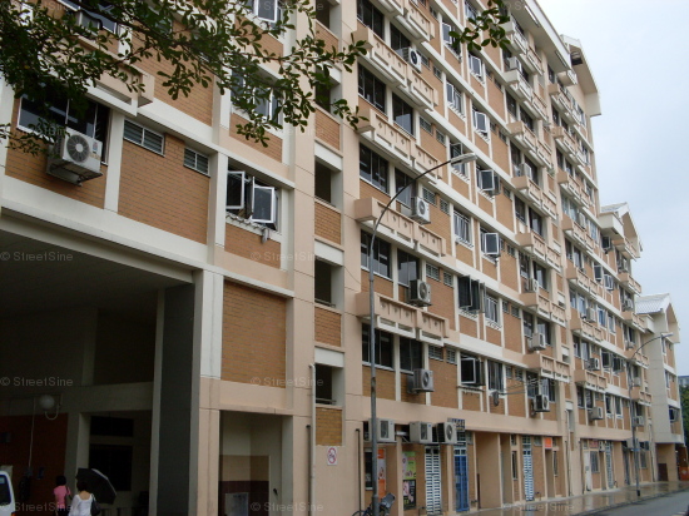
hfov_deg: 49.0
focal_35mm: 38
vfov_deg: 37.7
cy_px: 258
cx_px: 344
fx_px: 756
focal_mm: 6.3
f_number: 2.8
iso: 80
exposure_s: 1/350
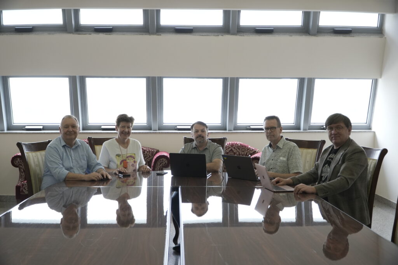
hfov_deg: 46.4
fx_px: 464
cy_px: 132
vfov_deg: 31.9
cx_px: 199
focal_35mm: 42
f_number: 4
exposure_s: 1/100
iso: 800
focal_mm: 28
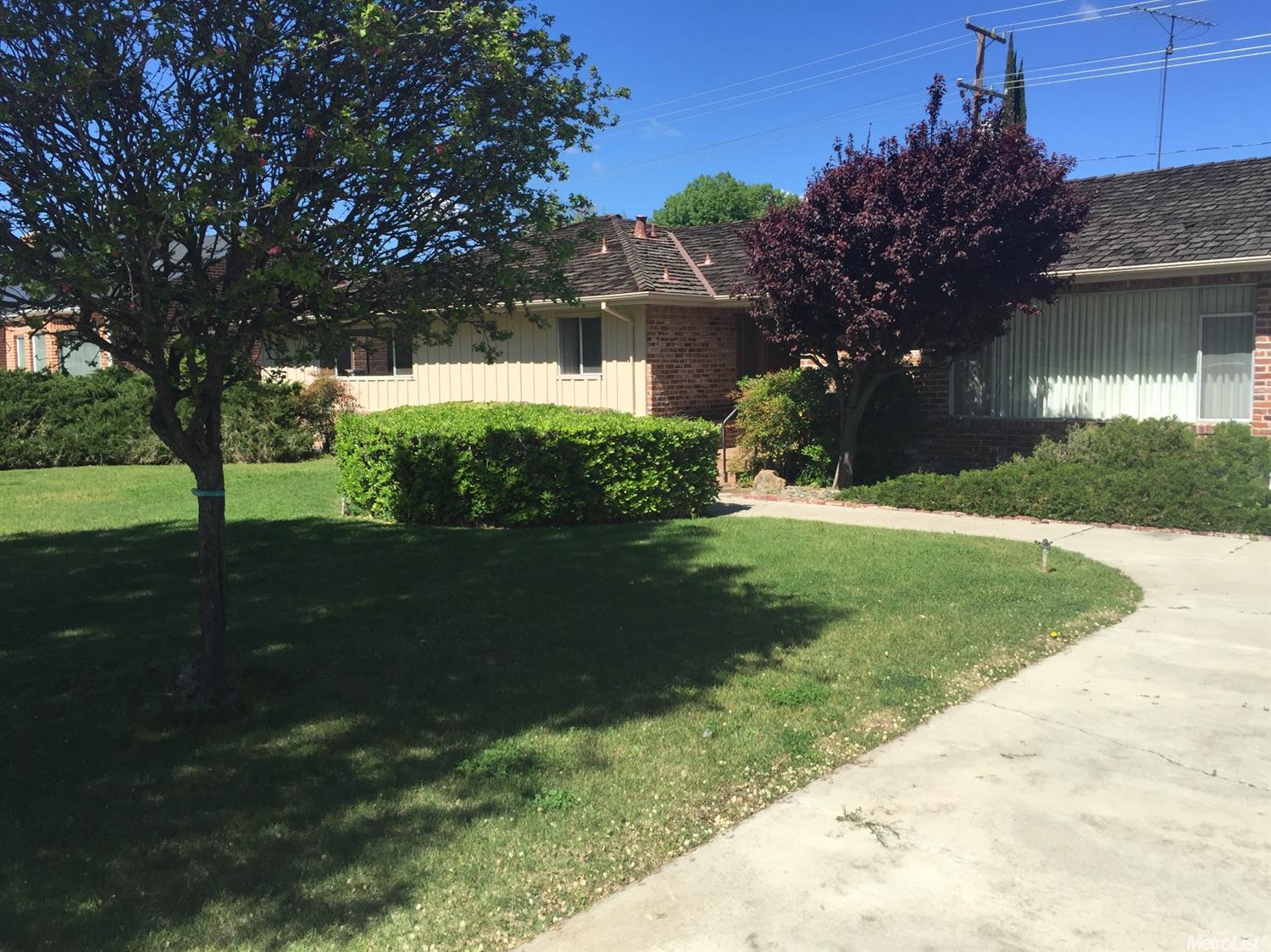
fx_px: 1064
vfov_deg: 48.2
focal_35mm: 29
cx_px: 636
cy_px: 476
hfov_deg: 61.7
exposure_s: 1/1883
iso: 32
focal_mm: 4.15
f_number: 2.2
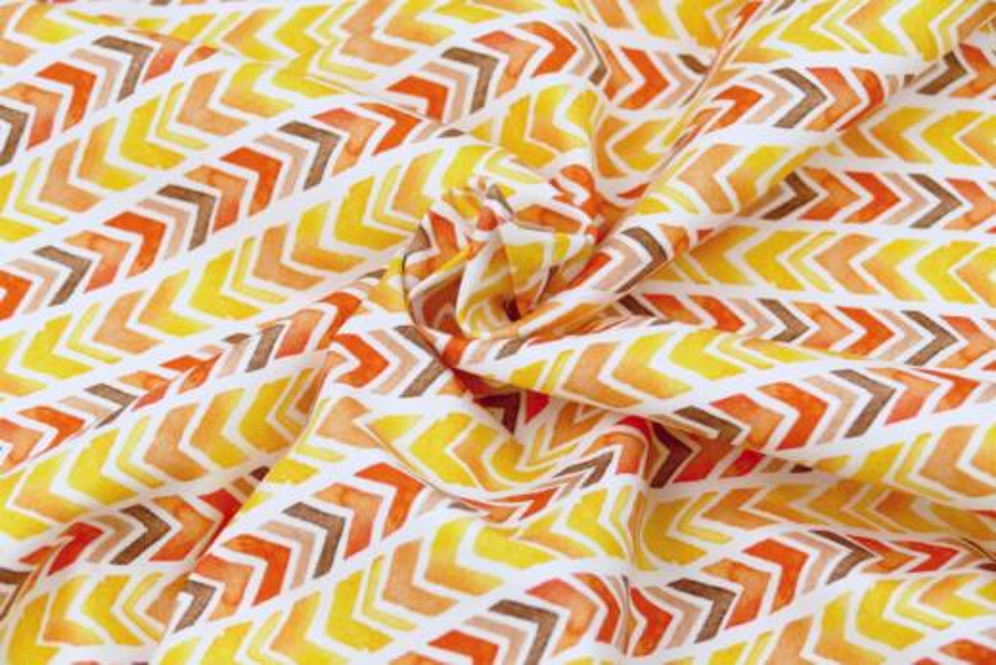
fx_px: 2767
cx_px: 498
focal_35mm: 100
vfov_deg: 13.7
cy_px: 332
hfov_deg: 20.4
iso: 160
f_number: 3.8
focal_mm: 36.53
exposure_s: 1/80
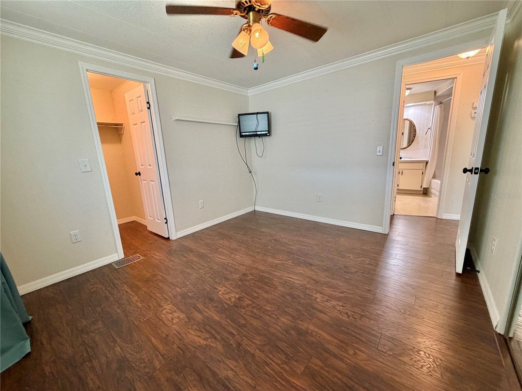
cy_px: 196
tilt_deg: -12.3
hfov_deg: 102.1
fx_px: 211
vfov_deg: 85.7
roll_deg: +2.8
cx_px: 261
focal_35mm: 14
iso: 320
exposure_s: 1/60
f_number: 2.2
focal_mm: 2.22
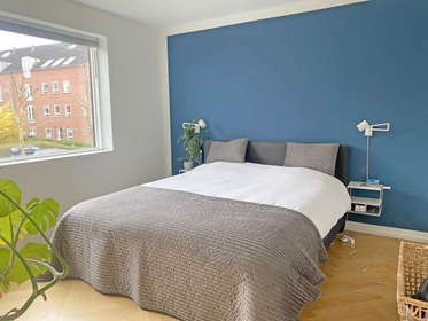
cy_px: 160
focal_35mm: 26
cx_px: 214
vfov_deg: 53.1
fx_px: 322
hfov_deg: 67.3
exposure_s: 1/50
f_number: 1.8
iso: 80
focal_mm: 4.25
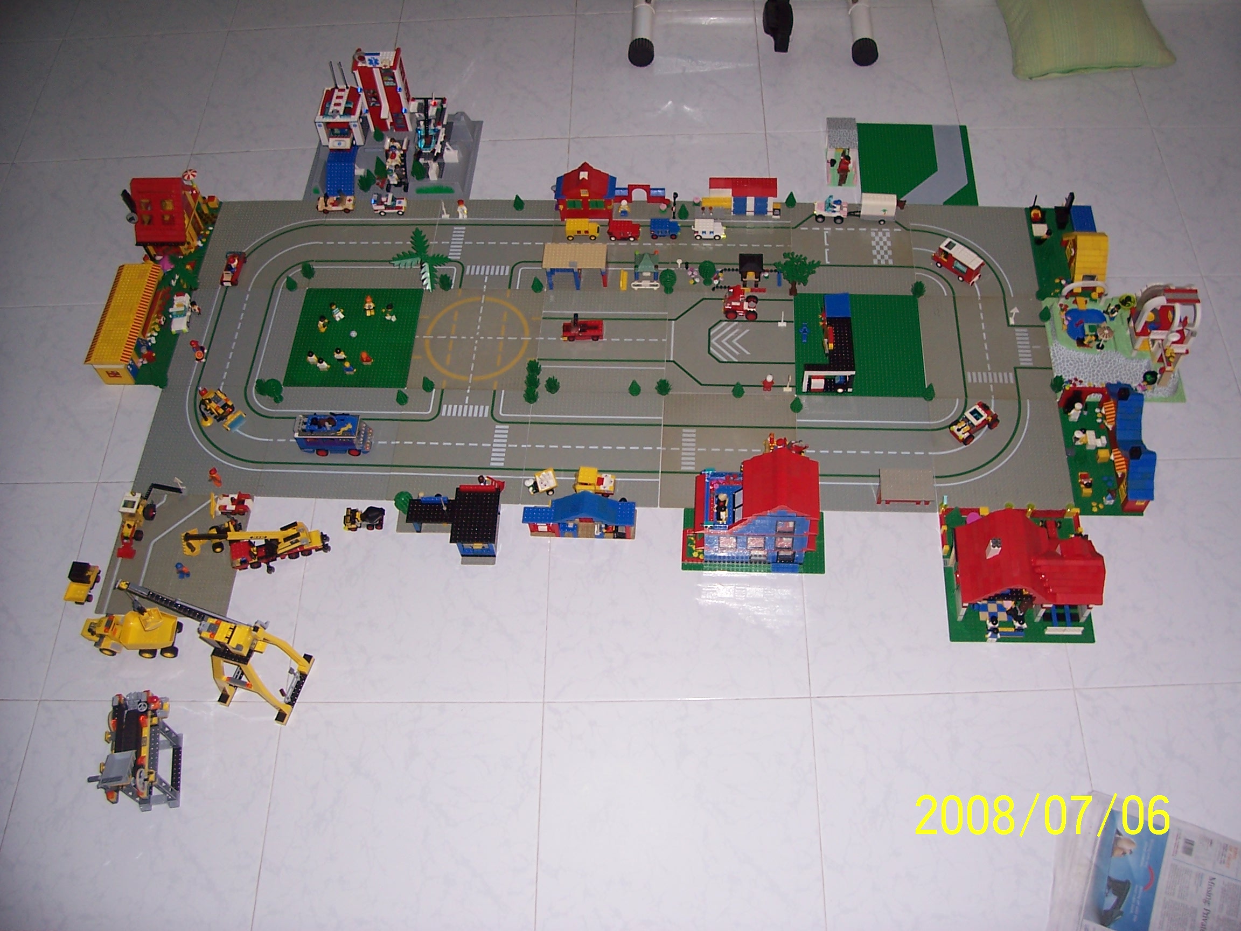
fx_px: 1219
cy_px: 466
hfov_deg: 54.0
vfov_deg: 41.8
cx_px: 620
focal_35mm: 34
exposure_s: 1/60
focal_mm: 5.6
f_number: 2.7
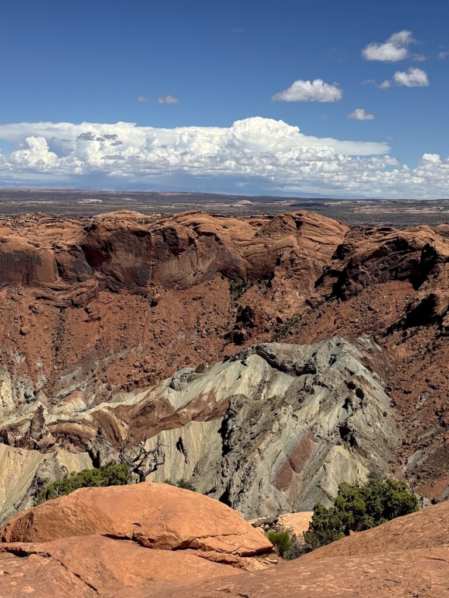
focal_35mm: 48
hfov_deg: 30.3
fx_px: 830
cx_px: 224
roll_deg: -0.1
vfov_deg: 39.7
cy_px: 299
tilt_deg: -8.0
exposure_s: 1/9009
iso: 64
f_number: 1.78
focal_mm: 6.76
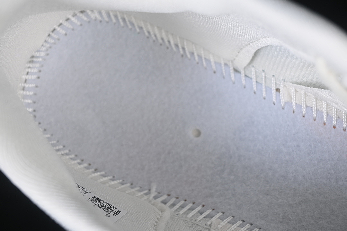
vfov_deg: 18.2
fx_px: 723
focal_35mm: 75
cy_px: 116
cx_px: 174
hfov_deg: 27.0
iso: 160
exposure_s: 1/80
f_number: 7.1
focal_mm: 50
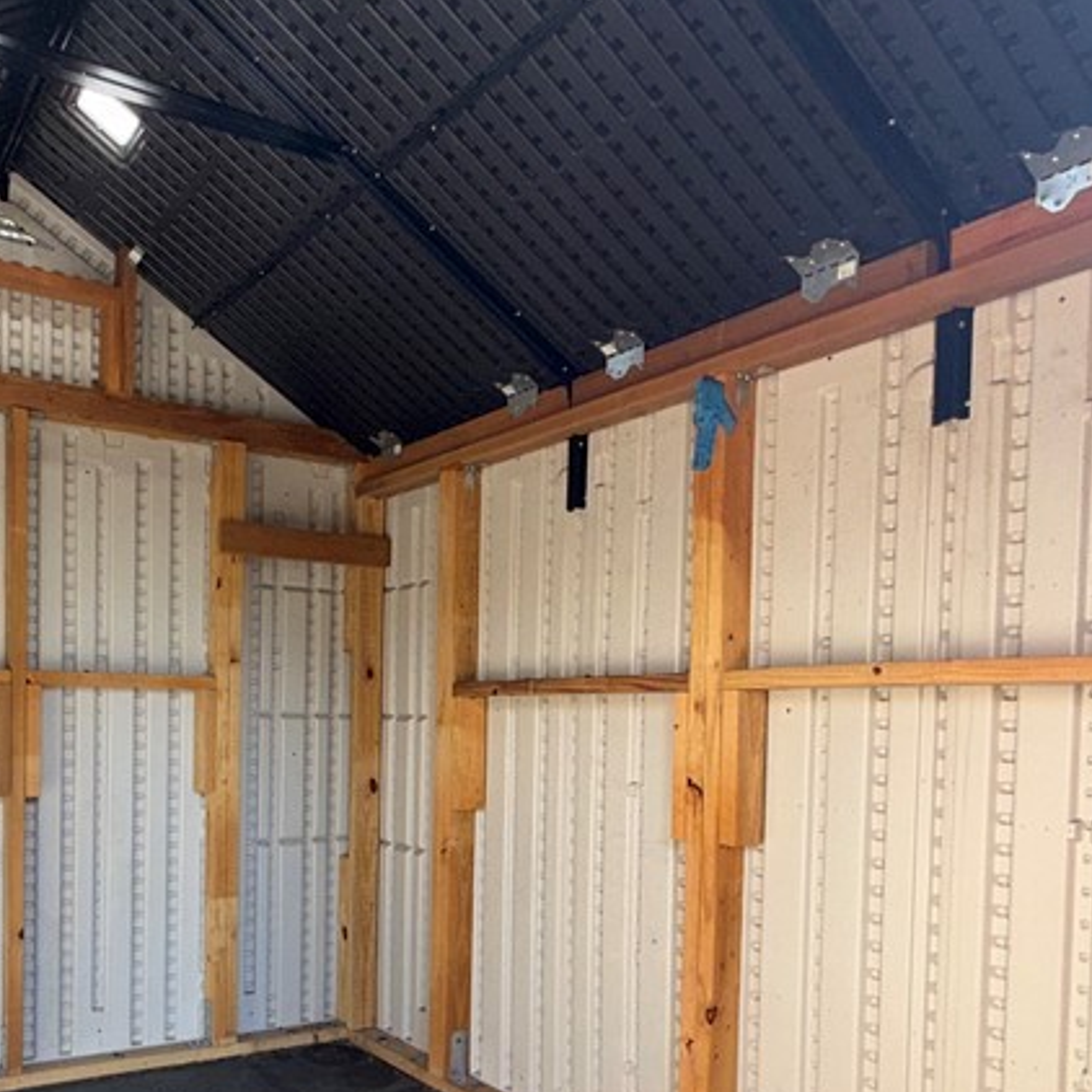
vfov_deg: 52.7
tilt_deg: -2.4
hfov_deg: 52.9
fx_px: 1071
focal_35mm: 30
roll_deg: -0.4
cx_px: 355
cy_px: 756
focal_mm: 2.22
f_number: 2.2
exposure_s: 1/122
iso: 40
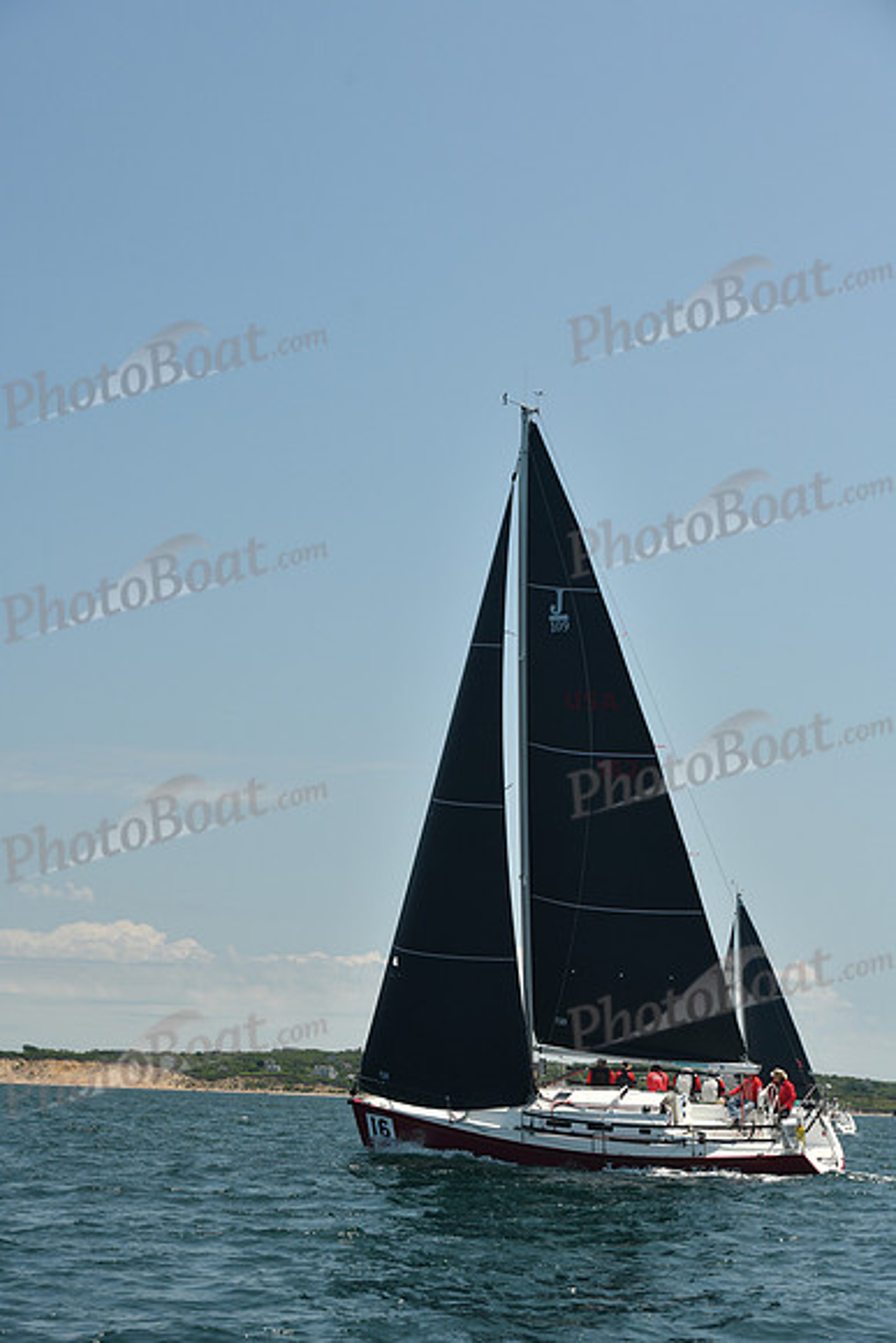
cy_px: 672
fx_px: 2612
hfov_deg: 19.5
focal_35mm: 70
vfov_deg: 28.8
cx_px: 448
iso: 320
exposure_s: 1/640
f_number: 8
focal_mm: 70
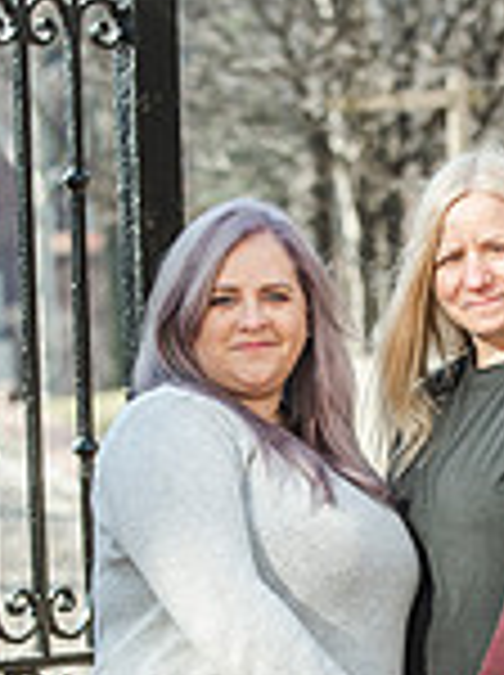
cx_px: 351
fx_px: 3933
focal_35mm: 202
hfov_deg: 7.3
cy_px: 526
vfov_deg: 9.8
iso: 640
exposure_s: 1/2000
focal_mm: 70
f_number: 3.2
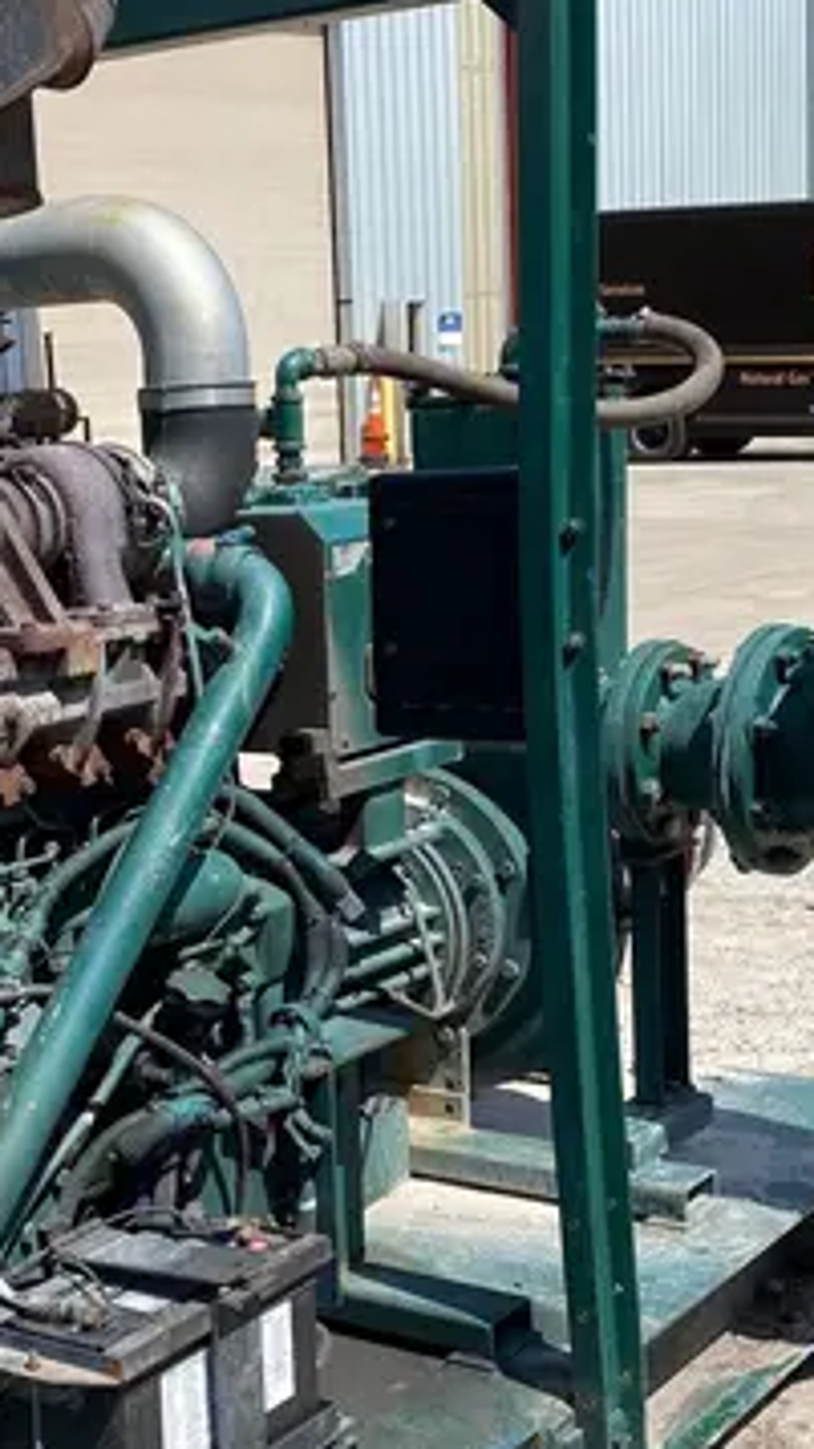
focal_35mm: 58
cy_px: 901
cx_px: 198
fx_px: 2229
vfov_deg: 35.8
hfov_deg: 20.5
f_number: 1.8
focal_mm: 4.25
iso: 32
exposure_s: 1/2463
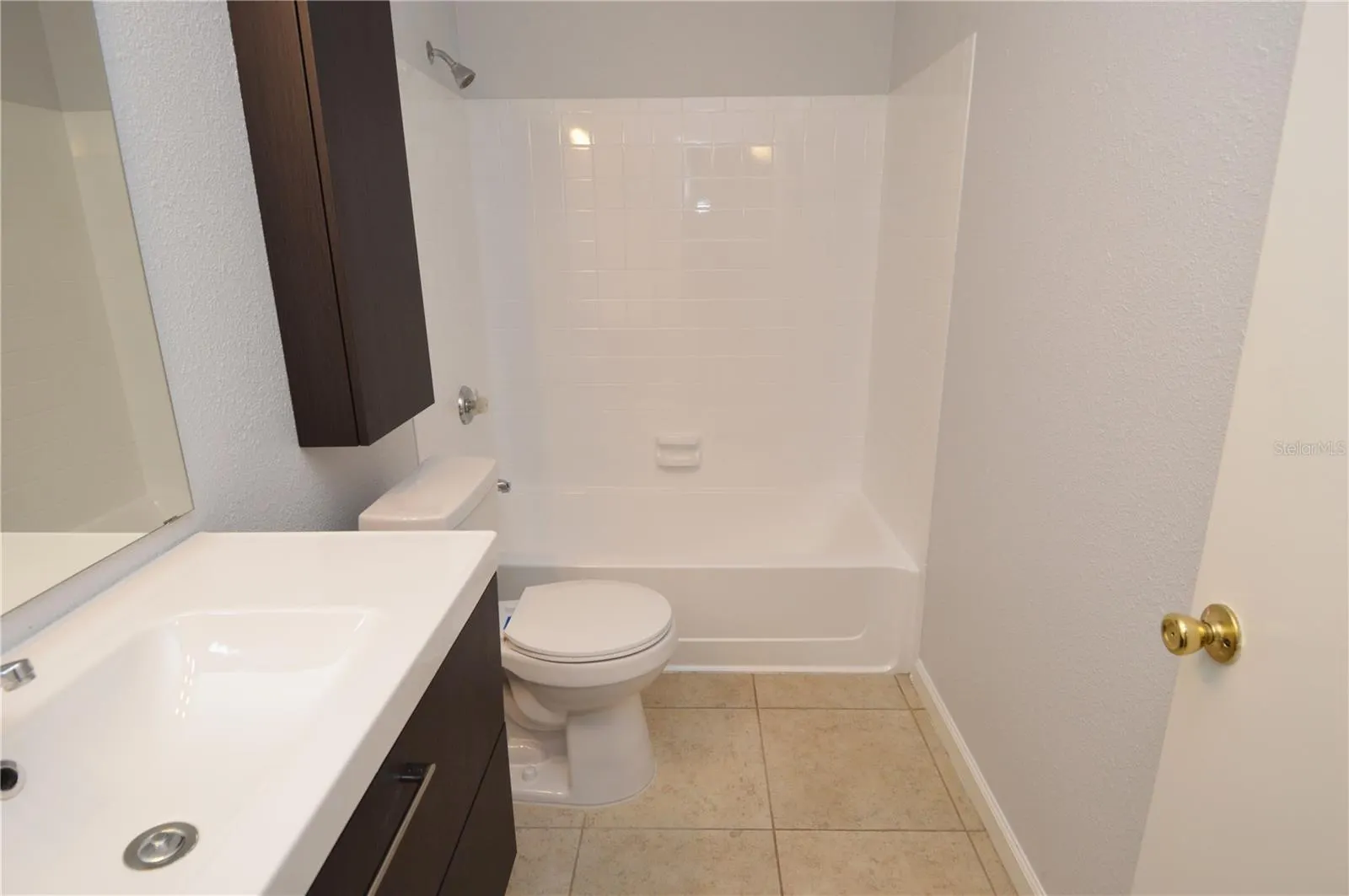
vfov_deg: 67.3
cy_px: 448
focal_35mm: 18
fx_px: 674
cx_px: 674
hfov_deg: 90.1
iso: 400
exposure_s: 1/80
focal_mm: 12
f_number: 4.5
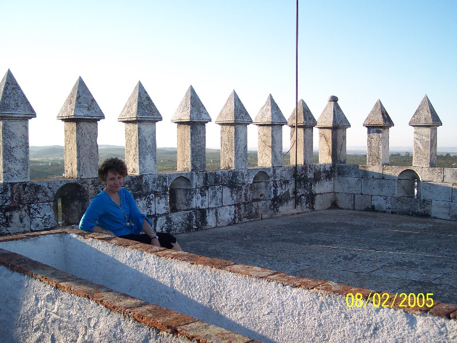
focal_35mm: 38
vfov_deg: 37.7
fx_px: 502
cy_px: 172
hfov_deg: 49.0
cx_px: 228
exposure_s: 1/700
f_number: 2.8
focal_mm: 8
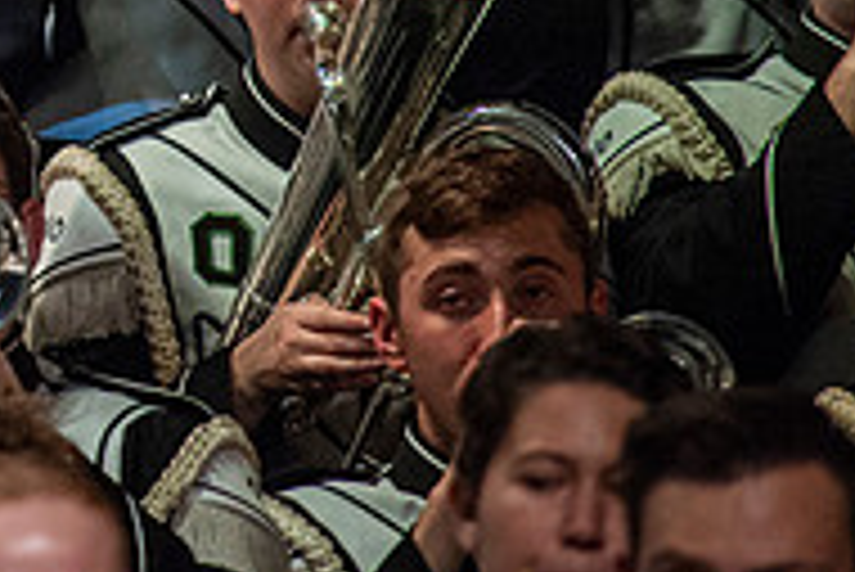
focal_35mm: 1827
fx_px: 43423
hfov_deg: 1.1
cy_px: -293
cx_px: -364
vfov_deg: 0.8
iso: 5000
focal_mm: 600
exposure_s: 1/400
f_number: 5.6
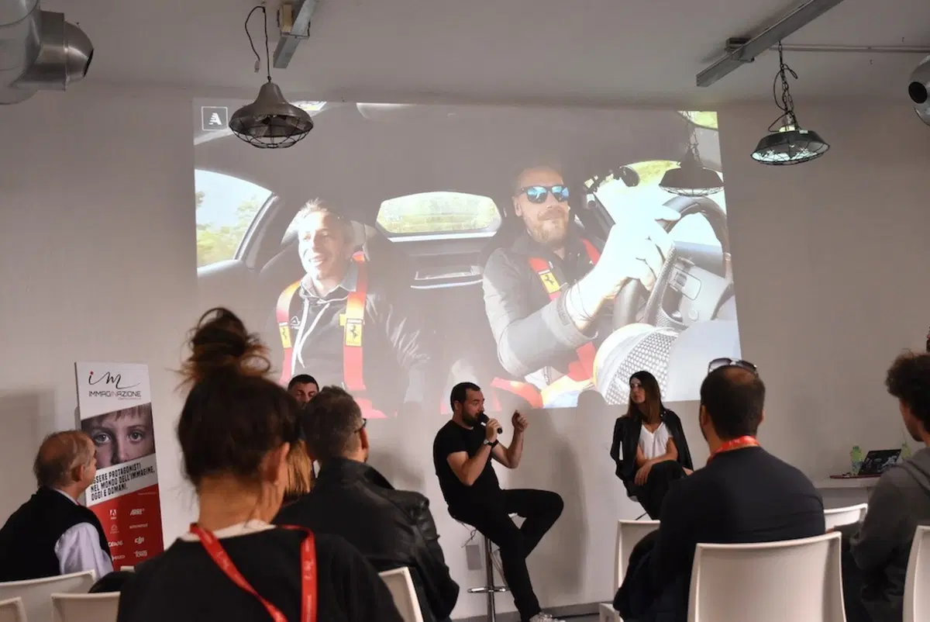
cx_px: 465
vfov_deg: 29.9
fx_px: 1163
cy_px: 311
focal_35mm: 45
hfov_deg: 43.6
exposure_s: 1/100
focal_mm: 30
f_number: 5.6
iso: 2000
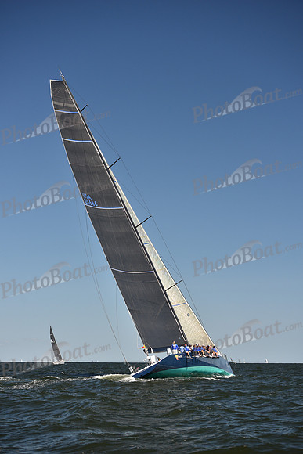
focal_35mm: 70
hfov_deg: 19.5
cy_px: 227
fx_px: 883
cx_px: 152
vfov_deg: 28.8
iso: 250
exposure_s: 1/1000
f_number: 4
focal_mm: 70
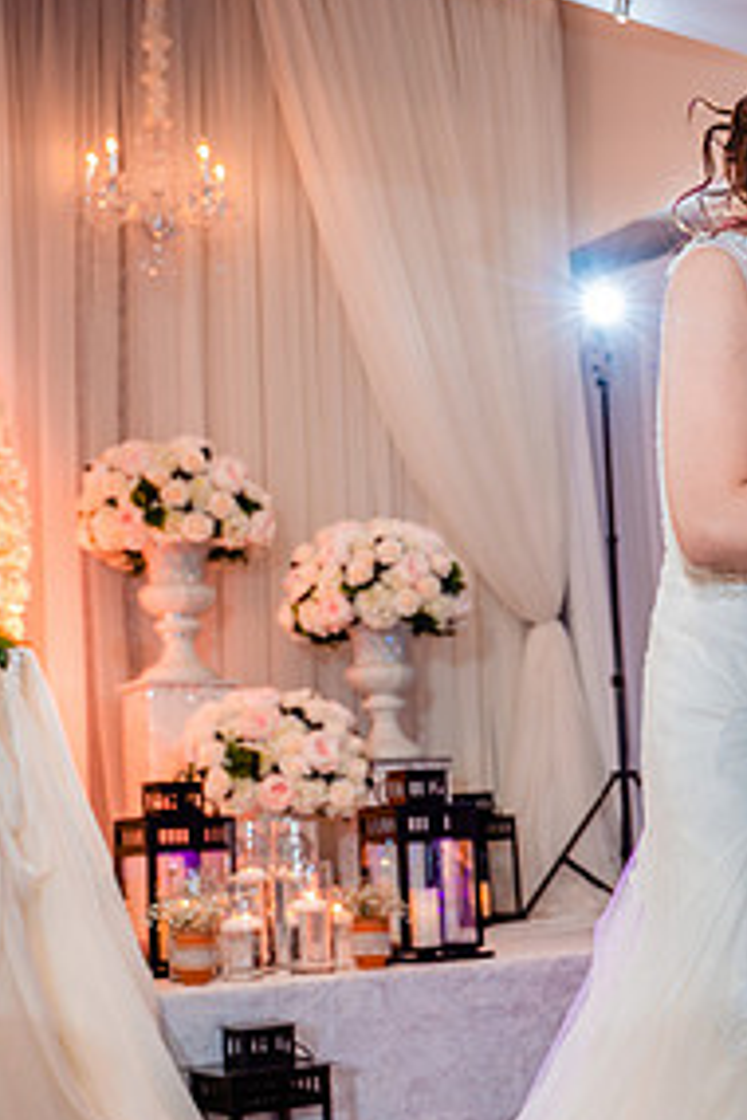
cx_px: 948
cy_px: 737
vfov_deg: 34.8
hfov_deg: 21.7
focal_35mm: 57
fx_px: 1774
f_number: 3.5
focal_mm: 28
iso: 1000
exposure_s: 1/160
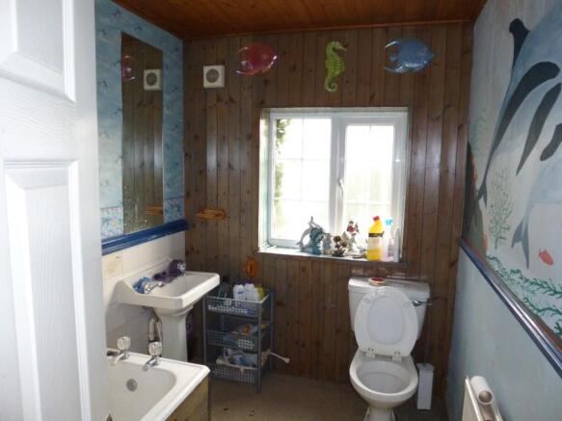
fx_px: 390
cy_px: 210
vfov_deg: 56.8
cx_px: 281
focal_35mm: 24
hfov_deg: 71.6
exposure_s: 1/50
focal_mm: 4.3
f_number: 2.8
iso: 400
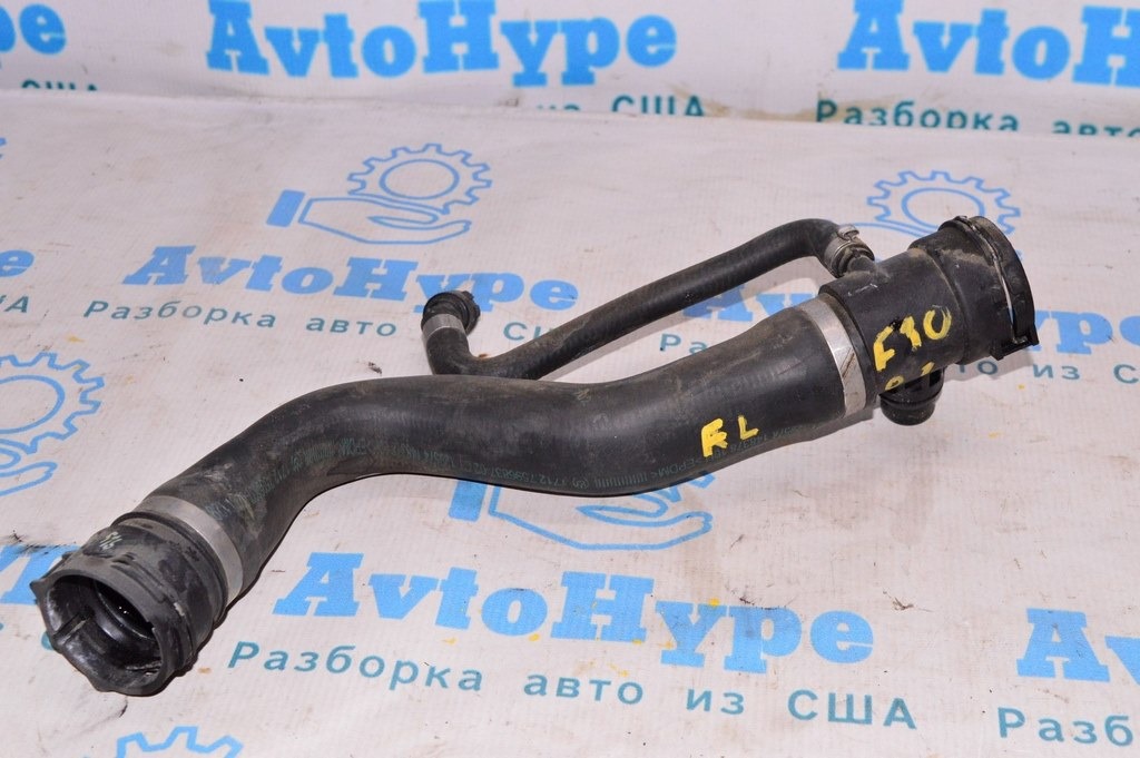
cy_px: 379
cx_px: 570
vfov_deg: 25.7
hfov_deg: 37.9
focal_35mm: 52
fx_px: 1661
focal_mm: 35
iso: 1600
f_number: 8
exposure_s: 1/200
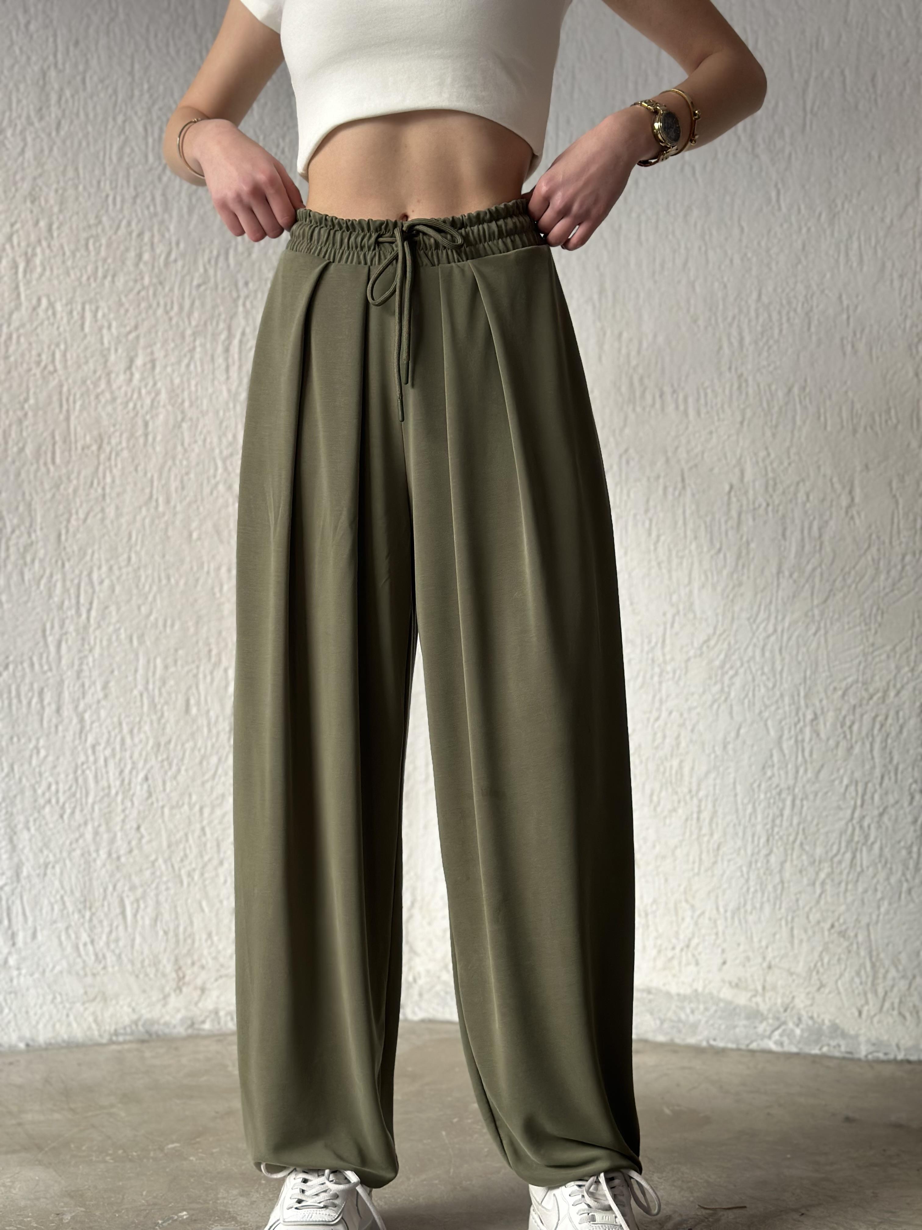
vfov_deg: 39.7
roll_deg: -0.5
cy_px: 615
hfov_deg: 30.3
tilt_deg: +0.5
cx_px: 461
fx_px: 1705
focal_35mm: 48
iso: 100
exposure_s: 1/121
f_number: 1.78
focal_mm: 6.86
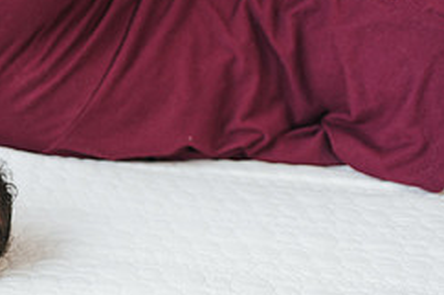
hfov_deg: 22.4
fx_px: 1035
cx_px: -86
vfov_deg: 16.2
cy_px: 195
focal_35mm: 84
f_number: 3.2
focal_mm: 35
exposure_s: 1/250
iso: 280
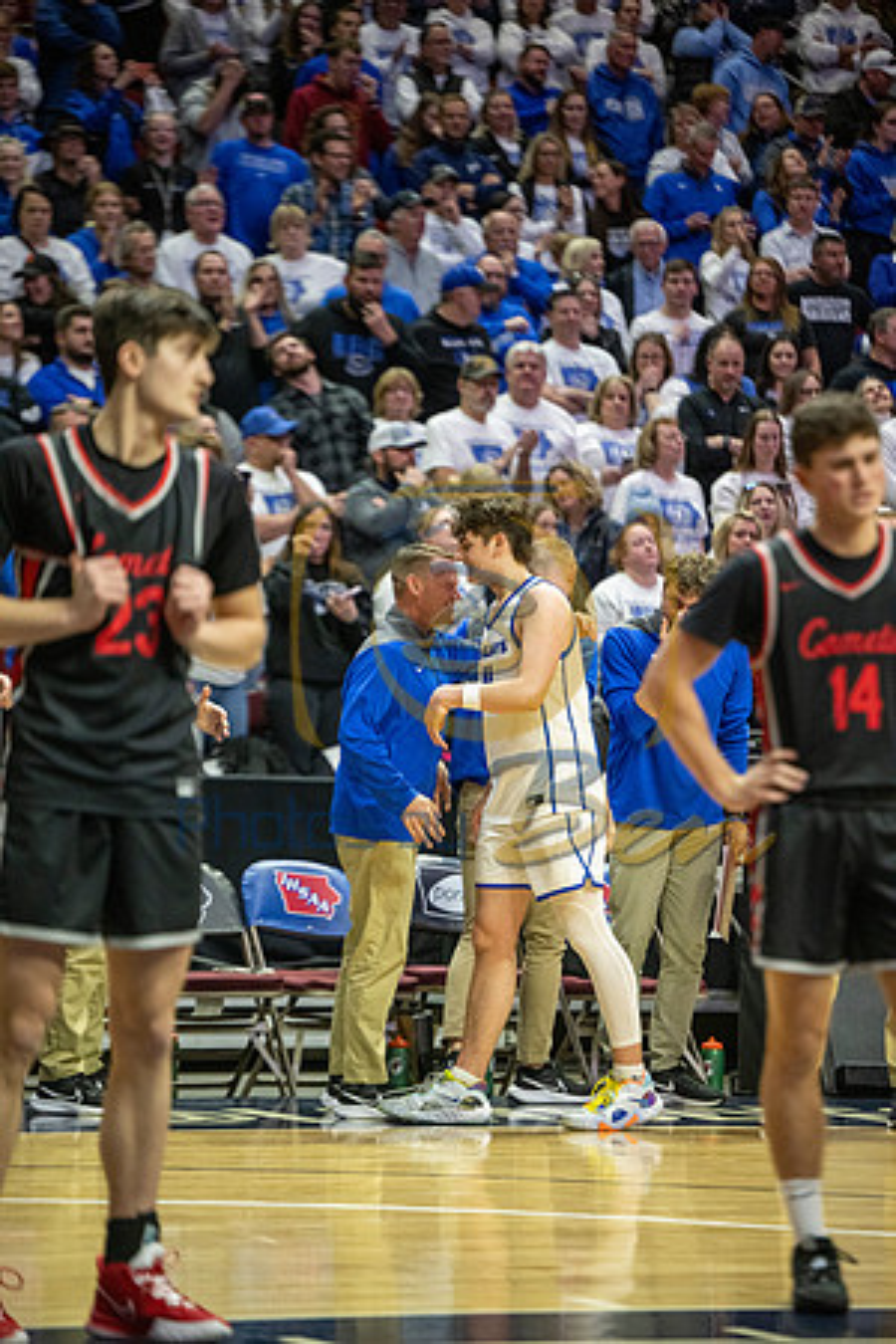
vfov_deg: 12.8
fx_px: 5973
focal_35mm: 160
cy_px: 672
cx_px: 448
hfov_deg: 8.6
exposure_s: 1/1000
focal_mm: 160
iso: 2500
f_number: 2.8
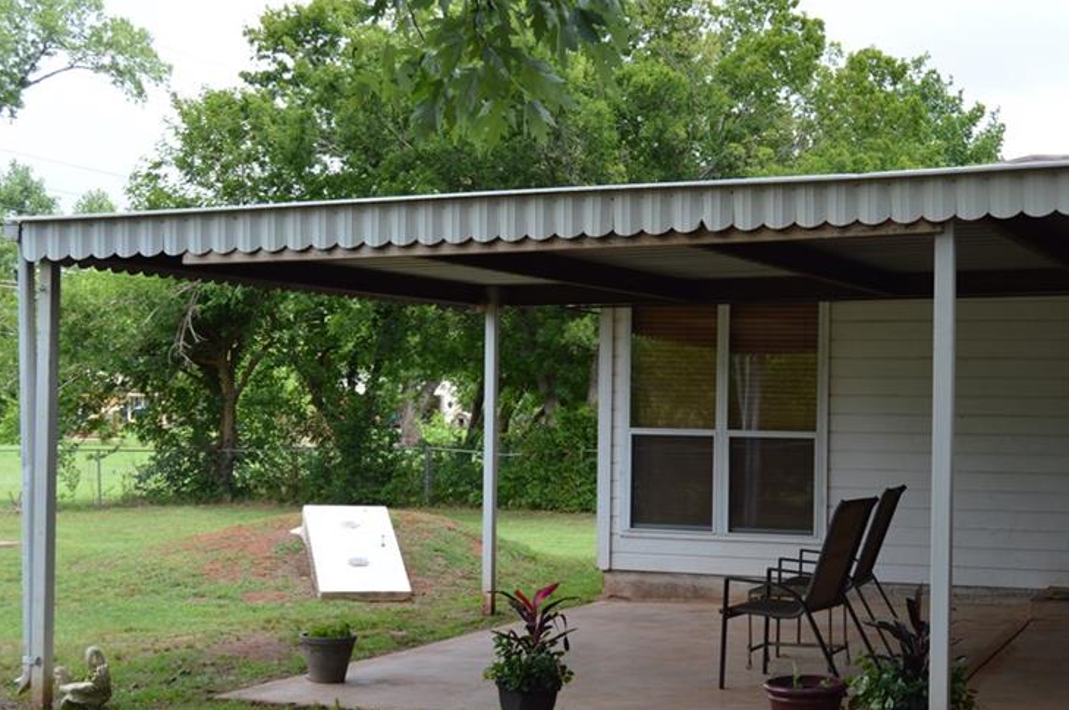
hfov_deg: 33.6
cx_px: 721
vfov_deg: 22.9
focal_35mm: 59
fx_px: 1750
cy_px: 403
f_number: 6.3
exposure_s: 1/160
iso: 100
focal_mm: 28
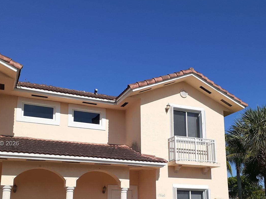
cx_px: 142
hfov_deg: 45.8
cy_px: 144
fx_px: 315
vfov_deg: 34.5
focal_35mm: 41
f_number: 1.9
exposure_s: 1/2688
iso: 40
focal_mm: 3.6
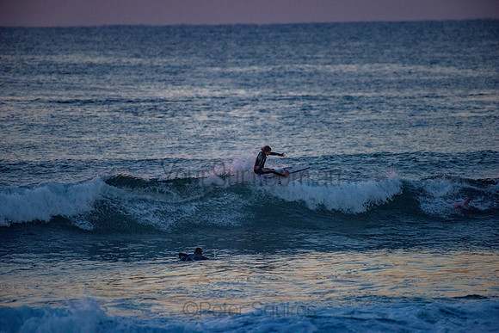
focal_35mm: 500
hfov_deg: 4.1
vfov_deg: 2.8
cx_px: 250
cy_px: 166
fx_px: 6932
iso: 1600
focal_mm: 500
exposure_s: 1/2000
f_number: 5.6
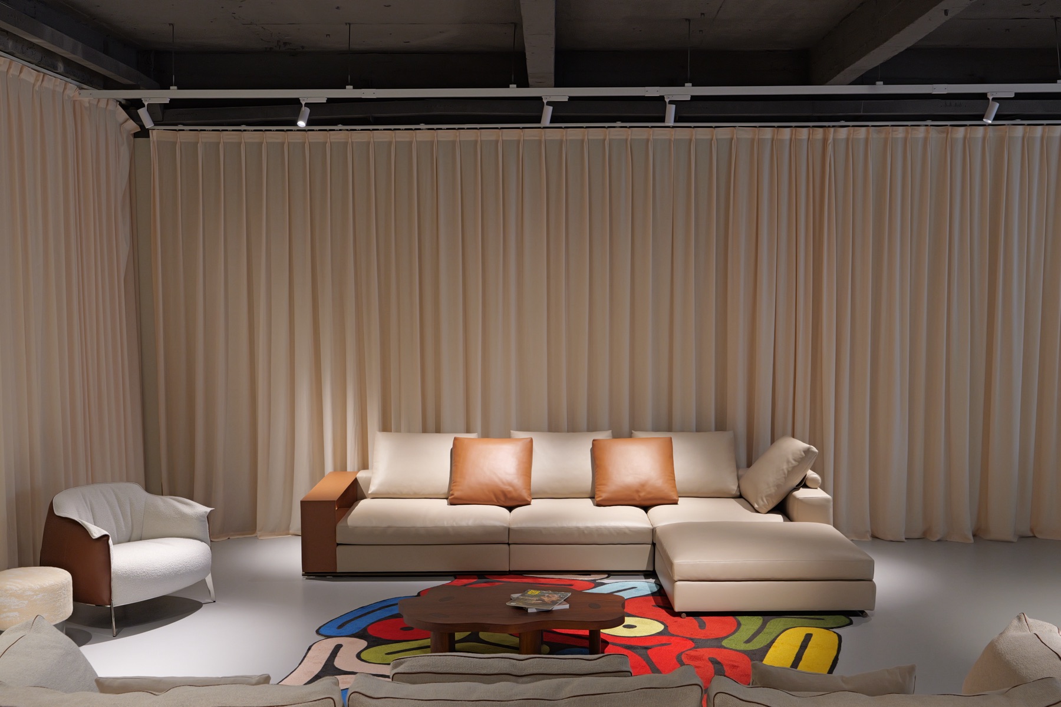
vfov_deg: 33.4
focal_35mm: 40
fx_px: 1179
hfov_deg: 48.5
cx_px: 530
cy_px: 354
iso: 1600
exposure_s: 1/50
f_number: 5.6
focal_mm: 40
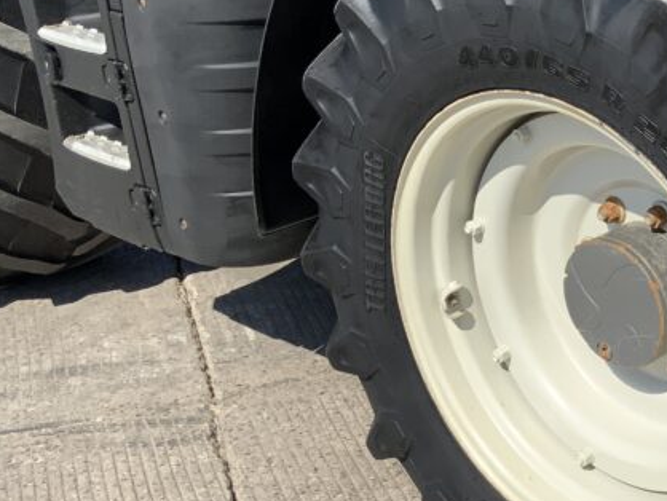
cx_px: 812
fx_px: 1369
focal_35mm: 71
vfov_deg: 20.7
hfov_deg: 24.6
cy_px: 204
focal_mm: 3
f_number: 1.8
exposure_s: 1/1279
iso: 16
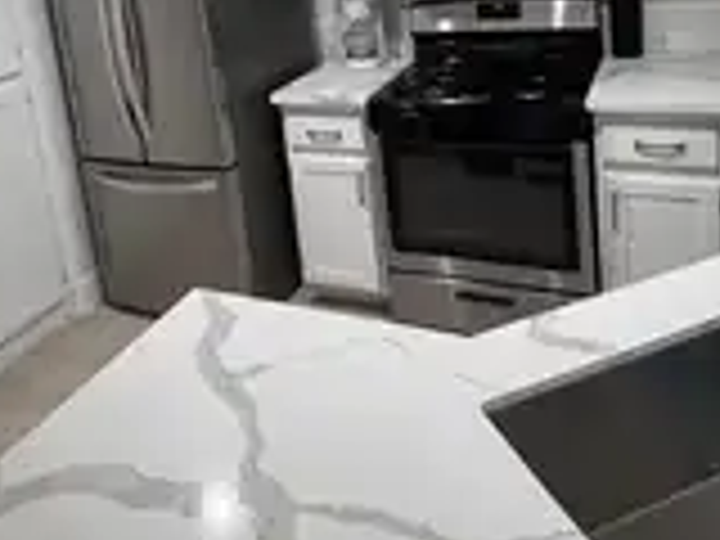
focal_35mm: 35
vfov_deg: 37.2
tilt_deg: -9.4
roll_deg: +7.6
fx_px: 728
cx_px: 328
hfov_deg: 52.6
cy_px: 22
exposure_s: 1/100
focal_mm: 2.22
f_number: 2.2
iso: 320
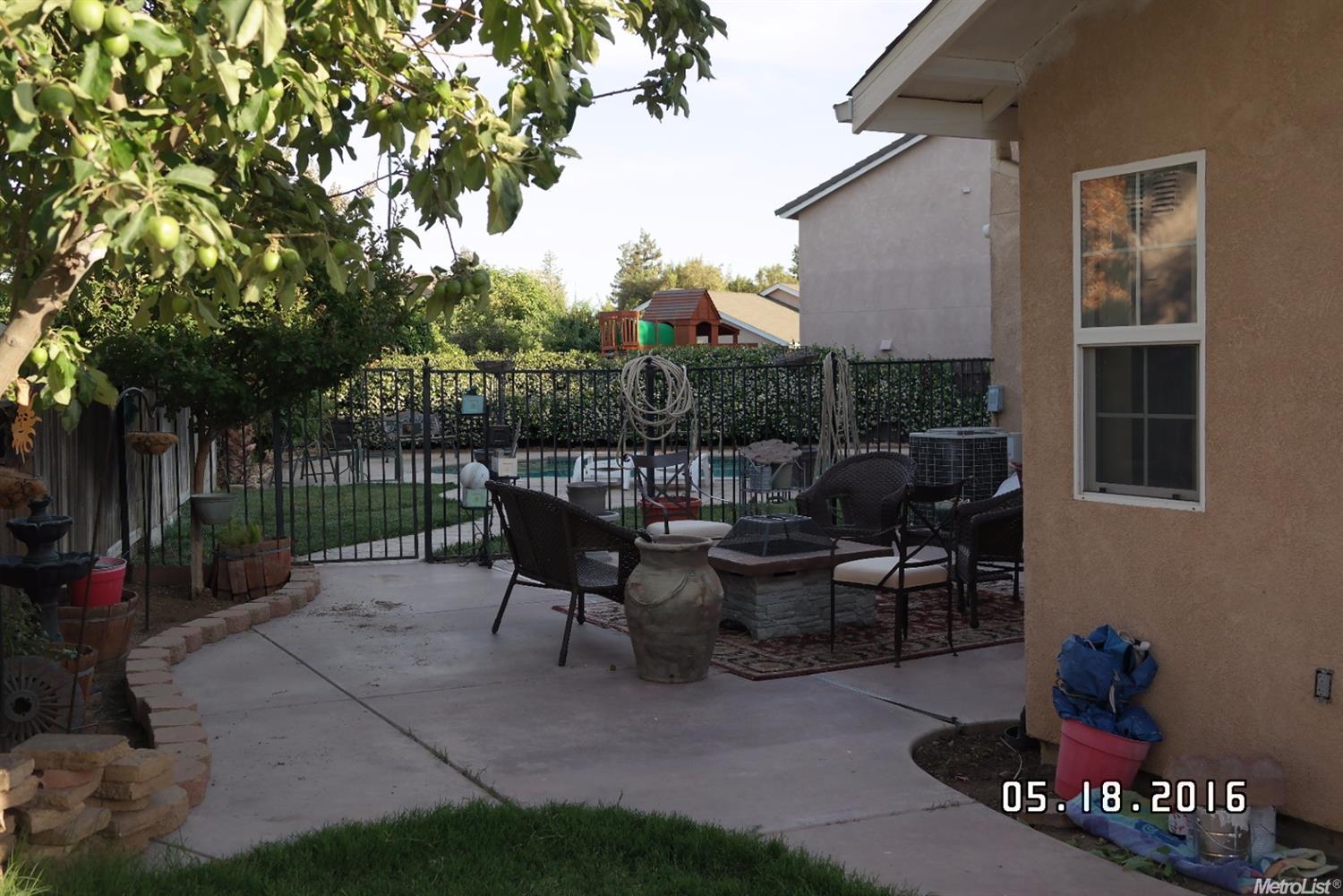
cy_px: 448
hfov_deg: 53.1
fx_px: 1343
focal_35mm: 36
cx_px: 672
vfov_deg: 36.9
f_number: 5
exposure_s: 1/160
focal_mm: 24
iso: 100
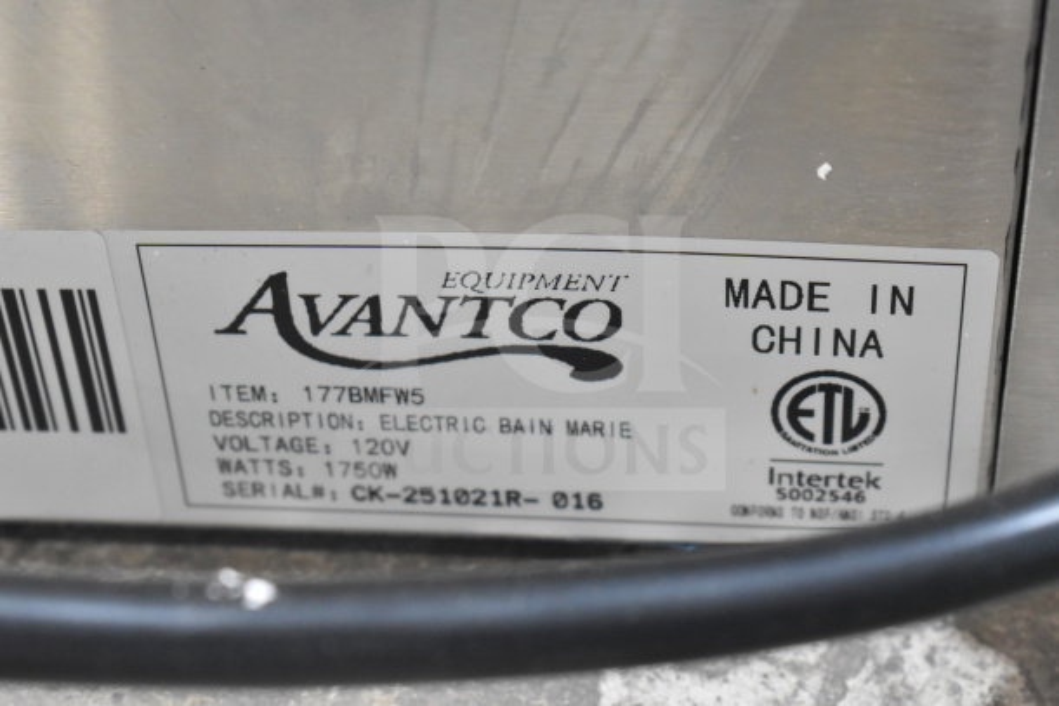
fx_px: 2427
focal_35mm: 82
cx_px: 530
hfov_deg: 24.6
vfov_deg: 16.6
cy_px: 353
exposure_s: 1/100
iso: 4000
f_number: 5.6
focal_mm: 55
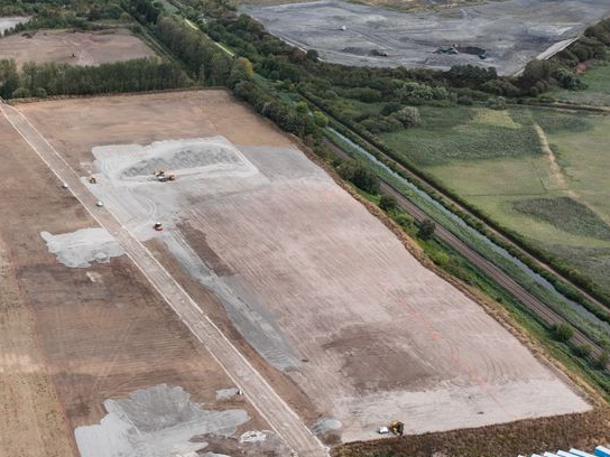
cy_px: 286
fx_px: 863
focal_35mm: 49
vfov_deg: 29.6
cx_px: 176
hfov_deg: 38.2
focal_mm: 12.29
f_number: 2.8
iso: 120
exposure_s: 1/1600
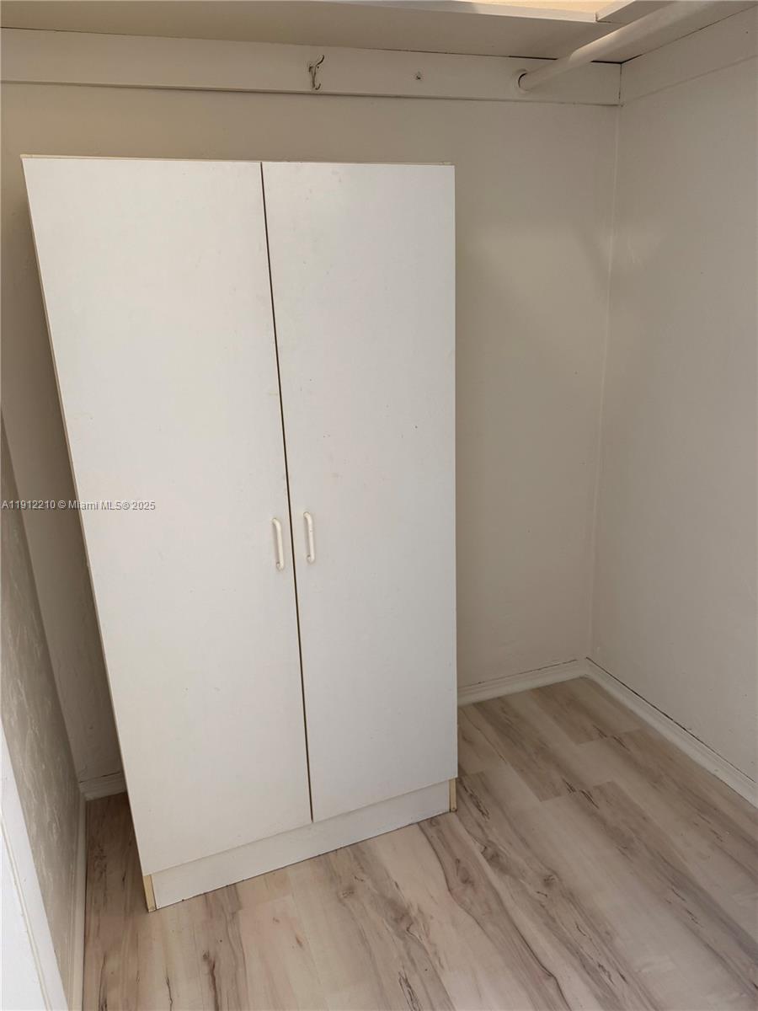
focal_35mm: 24
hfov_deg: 56.8
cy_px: 506
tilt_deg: -17.8
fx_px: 701
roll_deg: +1.8
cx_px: 379
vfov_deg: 71.6
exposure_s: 1/120
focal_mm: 6.76
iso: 125
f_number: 1.78
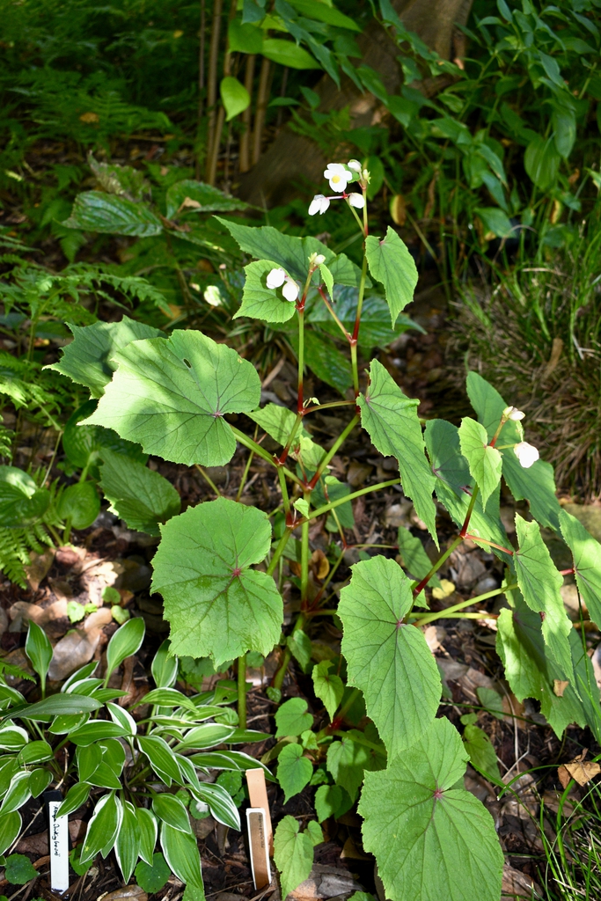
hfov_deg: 34.2
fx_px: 976
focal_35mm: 39
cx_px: 300
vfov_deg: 49.5
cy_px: 450
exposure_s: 1/100
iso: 800
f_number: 5
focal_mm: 26
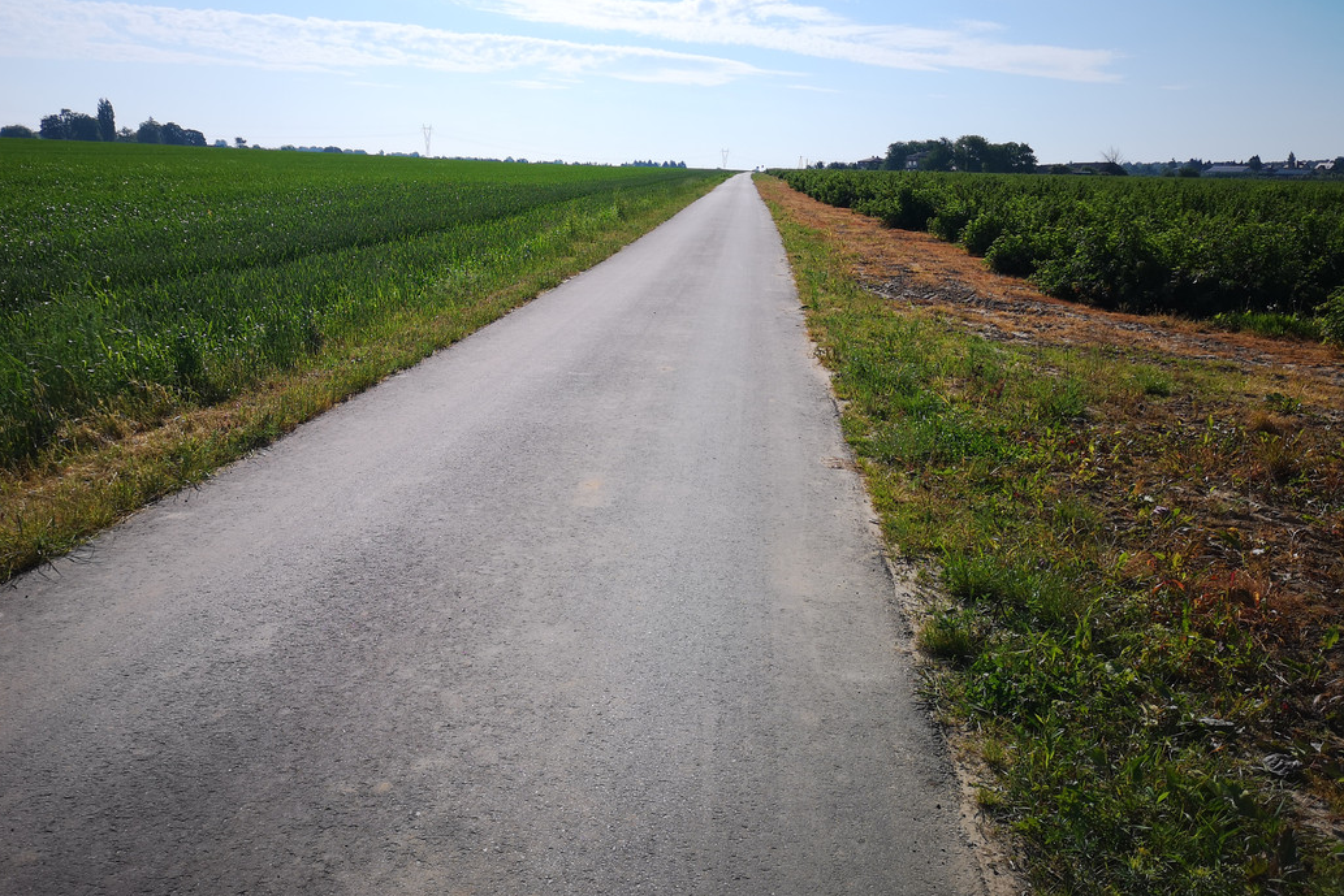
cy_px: 454
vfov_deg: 45.0
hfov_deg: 63.6
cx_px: 664
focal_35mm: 29
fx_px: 1083
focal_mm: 3.95
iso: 50
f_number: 1.8
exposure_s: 1/3663
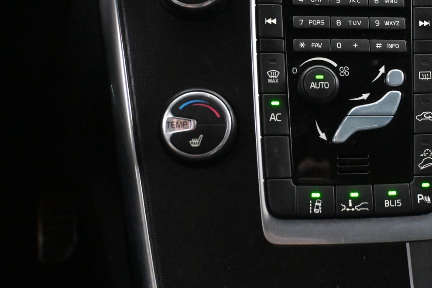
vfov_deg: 24.2
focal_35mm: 55
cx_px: 351
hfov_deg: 34.9
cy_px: 71
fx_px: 663
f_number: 4
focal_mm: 22.5
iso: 12800
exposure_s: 1/60
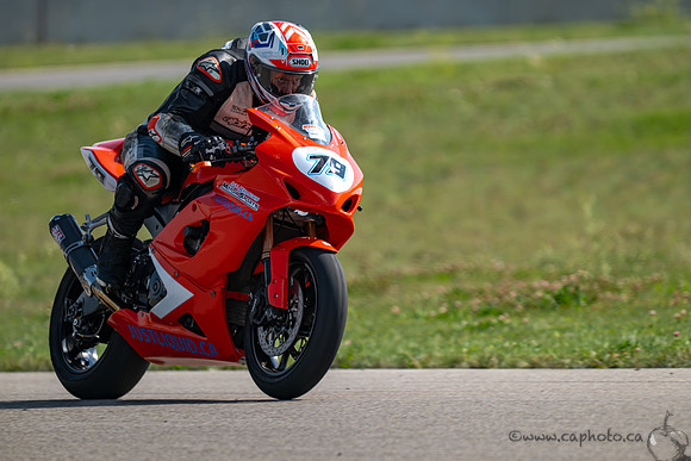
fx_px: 11519
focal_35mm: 600
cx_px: 346
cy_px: 230
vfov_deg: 2.3
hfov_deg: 3.4
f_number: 6.3
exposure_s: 1/1250
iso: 220
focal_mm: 600
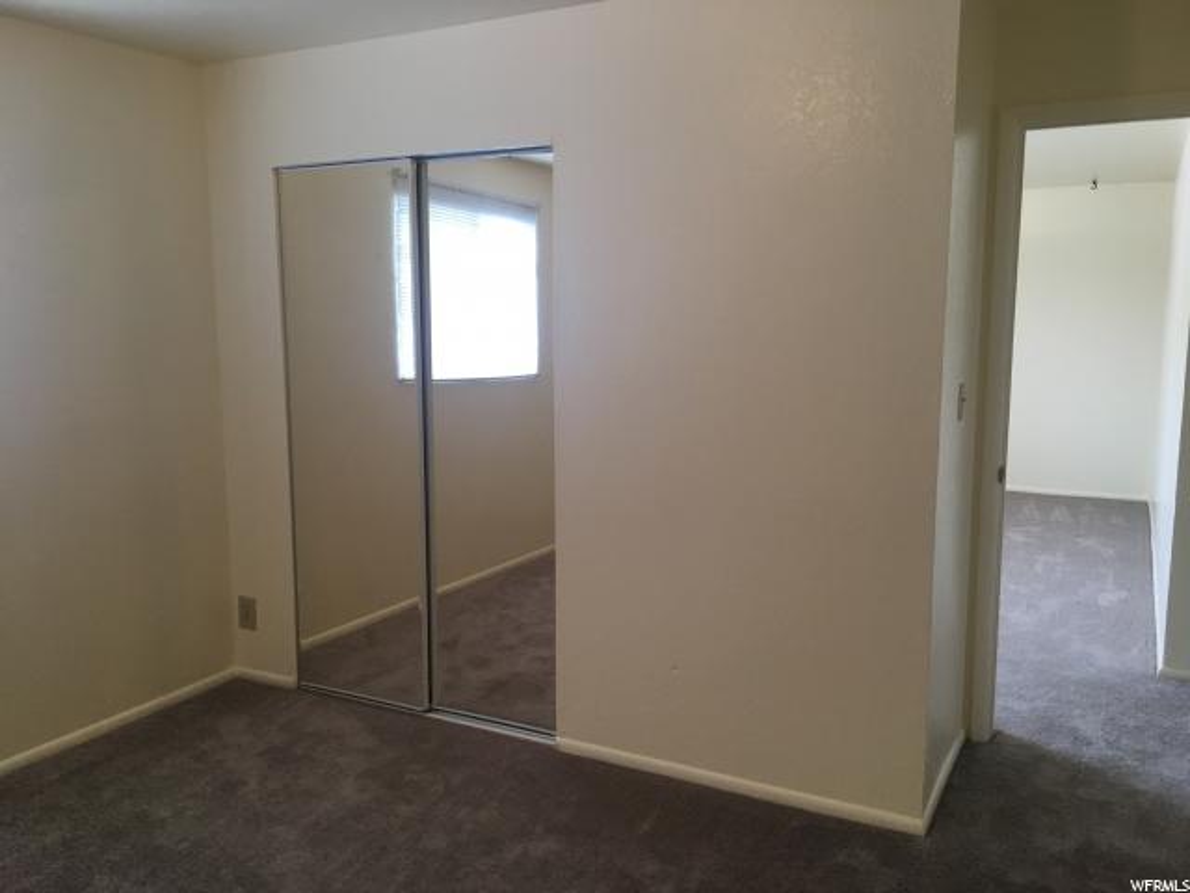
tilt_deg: -8.5
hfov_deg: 61.7
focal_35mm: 29
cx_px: 595
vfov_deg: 48.2
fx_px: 997
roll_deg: +0.8
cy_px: 446
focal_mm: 4.15
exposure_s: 1/30
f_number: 2.2
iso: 40
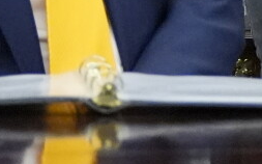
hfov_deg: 6.3
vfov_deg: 4.2
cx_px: 744
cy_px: -122
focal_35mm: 309
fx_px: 2206
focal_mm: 41
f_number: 2.8
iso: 5000
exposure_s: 1/320
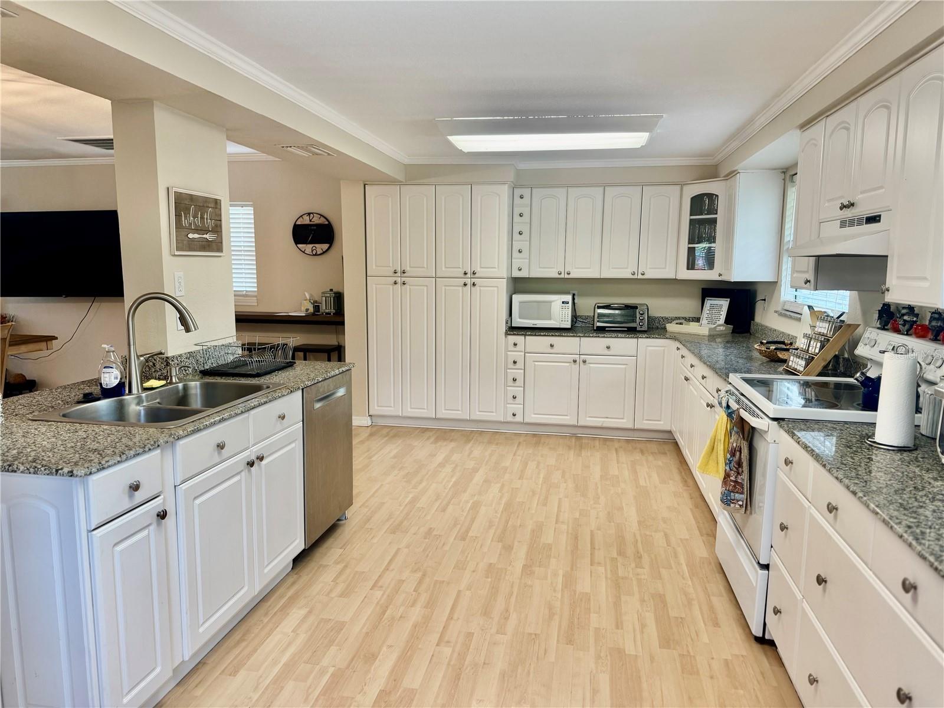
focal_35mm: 24
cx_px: 472
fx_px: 654
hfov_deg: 71.6
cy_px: 354
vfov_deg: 56.8
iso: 125
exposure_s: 1/120
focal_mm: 6.76
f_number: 1.78
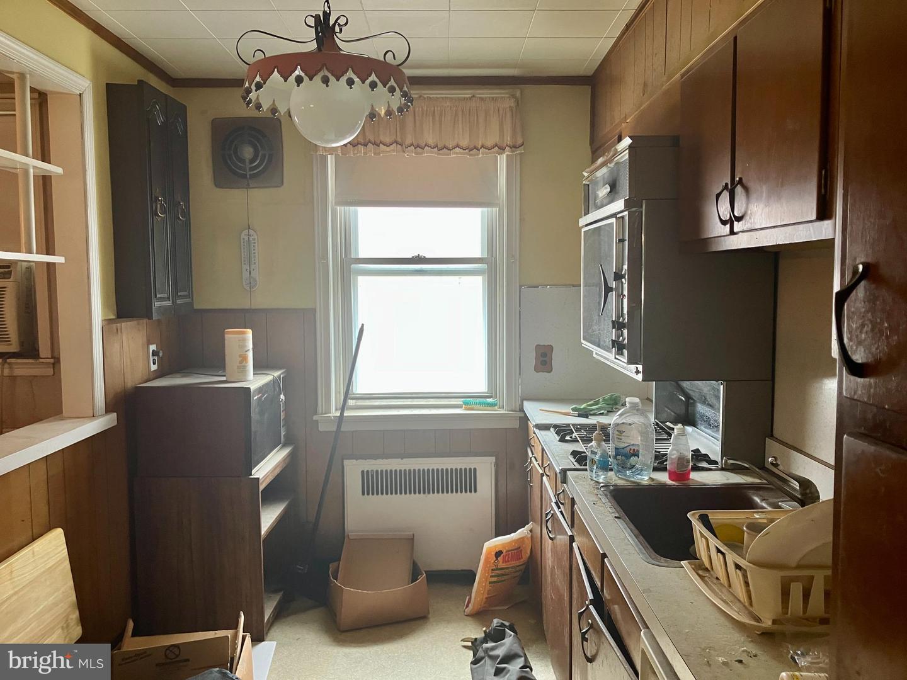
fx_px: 734
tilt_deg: -4.5
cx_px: 454
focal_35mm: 28
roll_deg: -0.7
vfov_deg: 49.7
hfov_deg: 63.4
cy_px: 340
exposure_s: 1/60
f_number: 1.8
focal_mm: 3.99
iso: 100
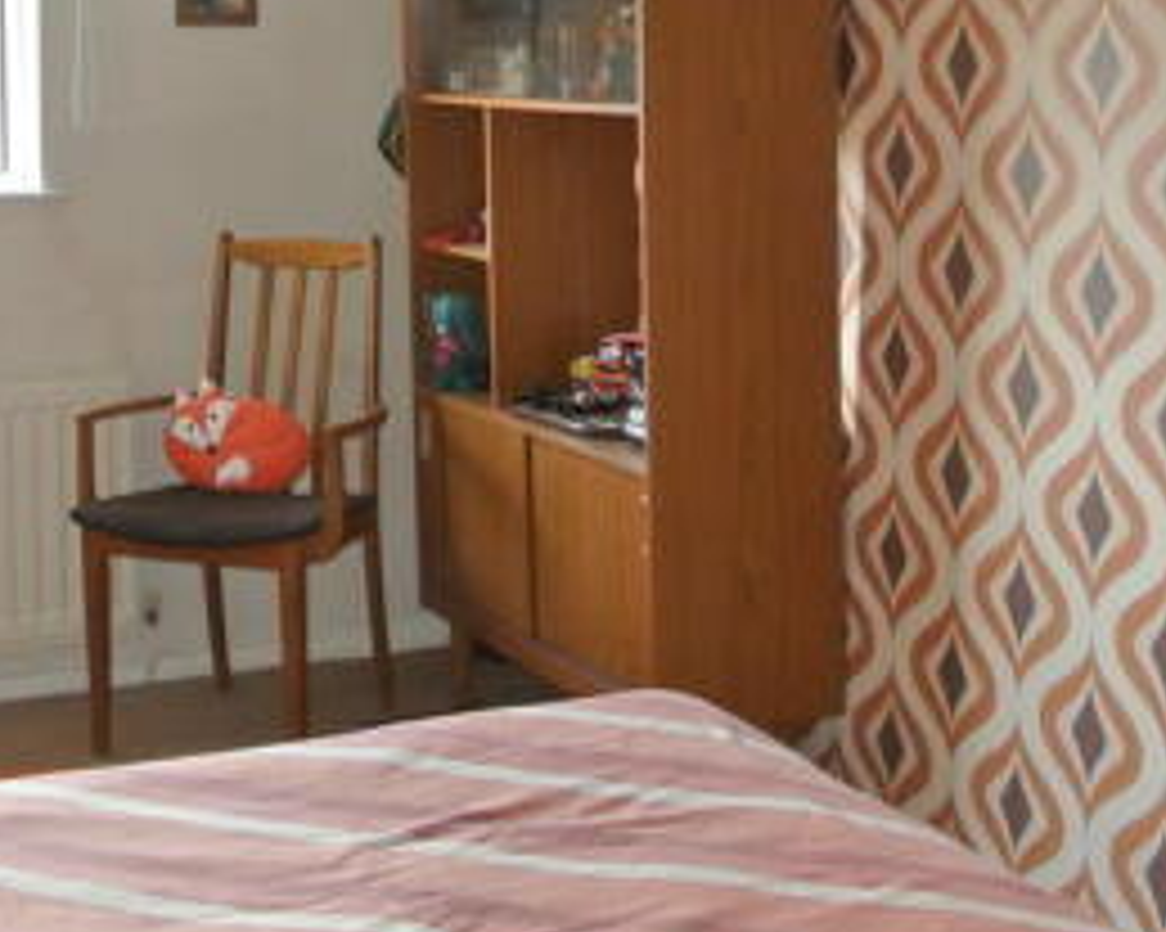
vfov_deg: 23.5
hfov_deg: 29.5
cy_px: 182
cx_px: 696
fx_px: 2208
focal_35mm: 64
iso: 720
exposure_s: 1/60
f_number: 3.5
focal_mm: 10
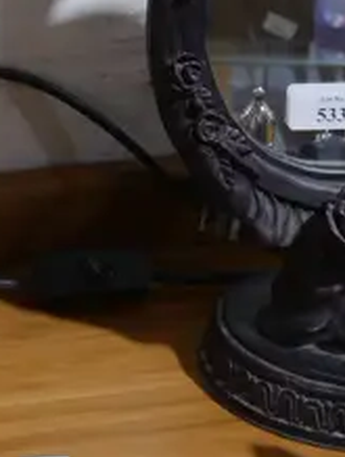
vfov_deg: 13.9
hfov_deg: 9.8
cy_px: 8
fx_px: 1855
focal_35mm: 140
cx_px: -366
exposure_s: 1/60
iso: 400
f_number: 3.6
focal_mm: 15
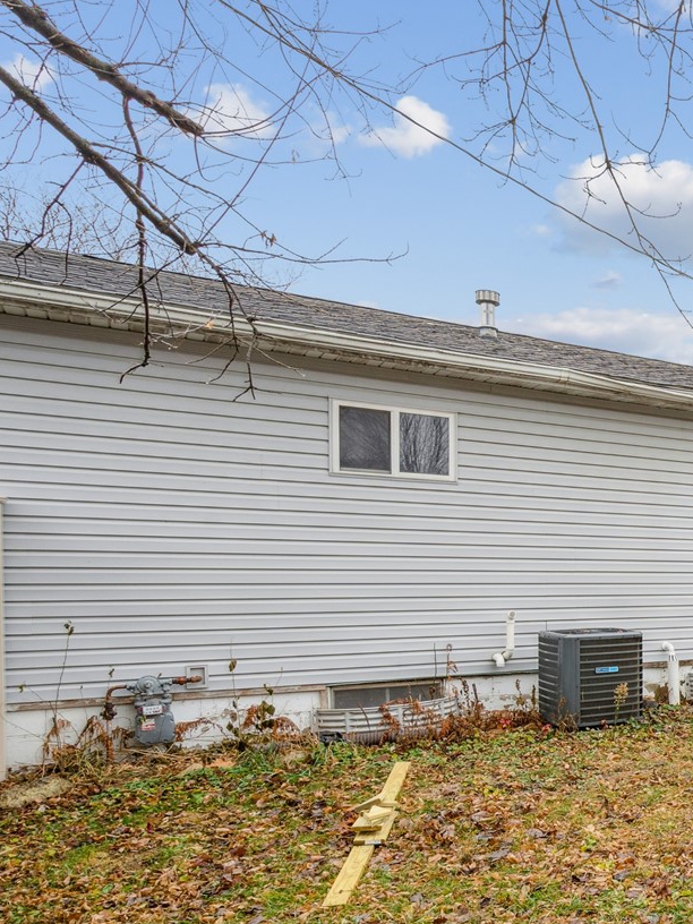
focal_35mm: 32
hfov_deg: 32.3
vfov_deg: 55.8
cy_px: 605
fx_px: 854
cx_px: 919
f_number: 9
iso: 400
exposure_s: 1/160
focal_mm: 16
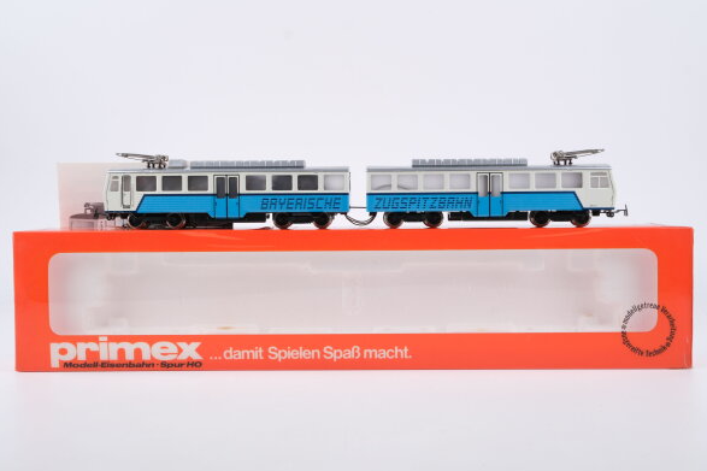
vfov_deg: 29.2
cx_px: 357
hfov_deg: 42.8
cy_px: 239
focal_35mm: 46
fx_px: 903
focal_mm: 30
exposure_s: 1/125
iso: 640
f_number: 11
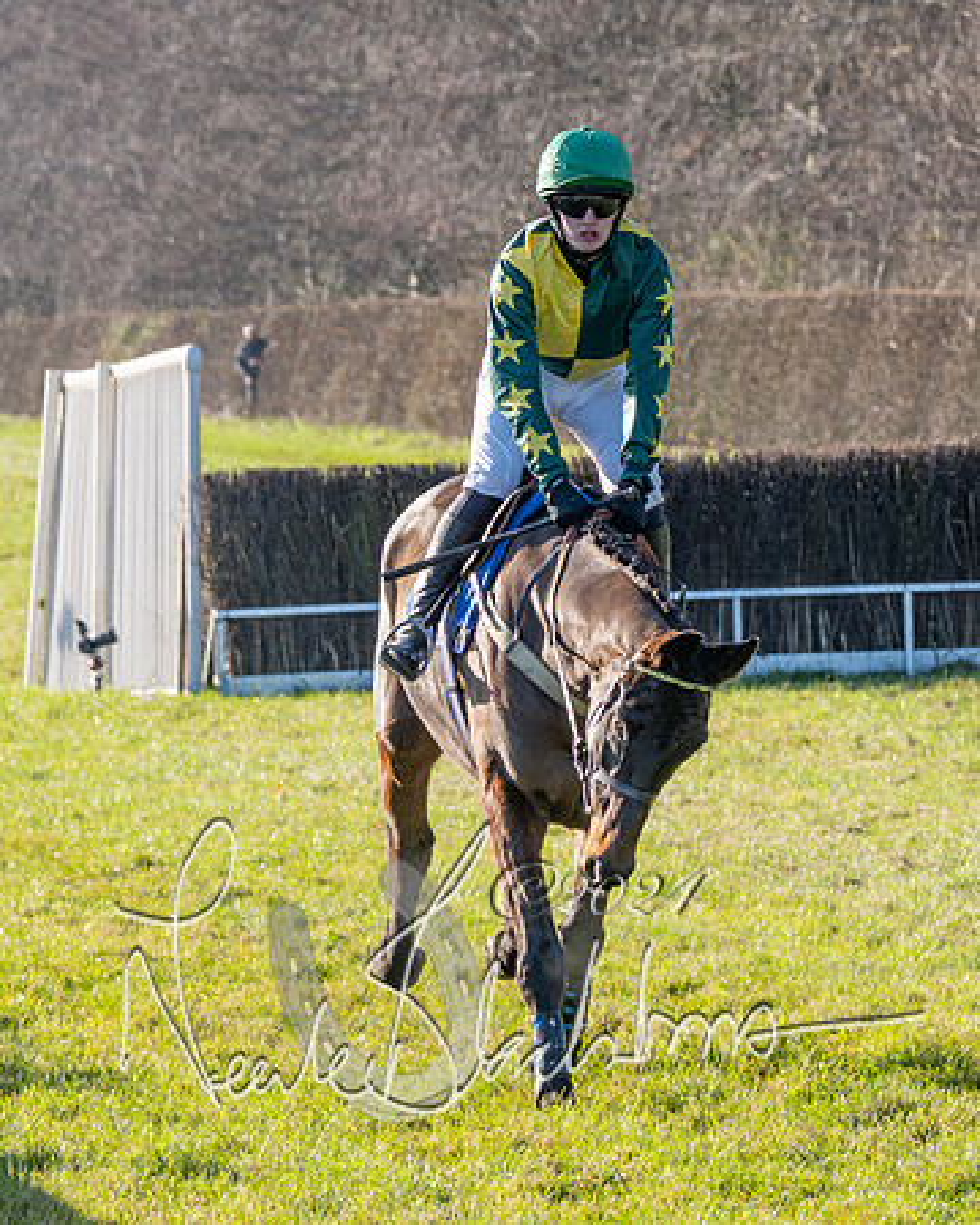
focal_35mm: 312
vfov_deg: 6.2
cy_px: 609
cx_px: 498
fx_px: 11296
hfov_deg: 5.0
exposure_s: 1/1250
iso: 400
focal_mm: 103
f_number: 5
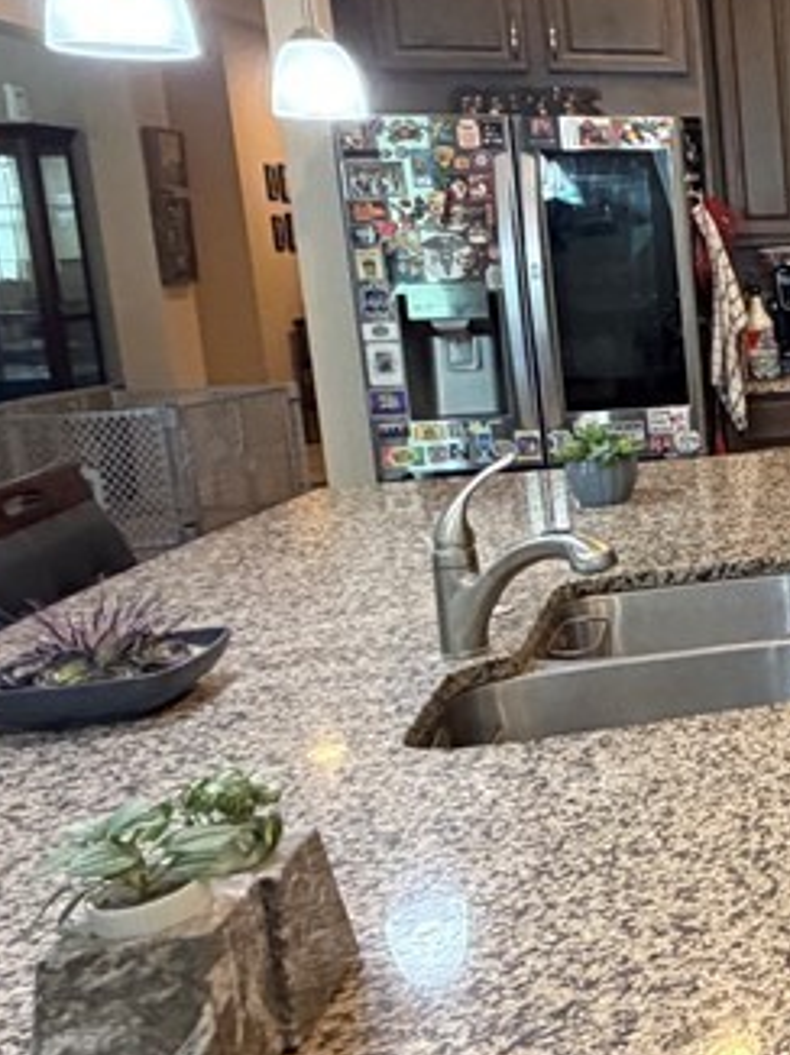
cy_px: 417
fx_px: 1341
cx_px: 1302
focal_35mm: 44
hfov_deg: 23.3
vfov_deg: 42.7
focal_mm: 2.22
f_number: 2.2
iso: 500
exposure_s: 1/60
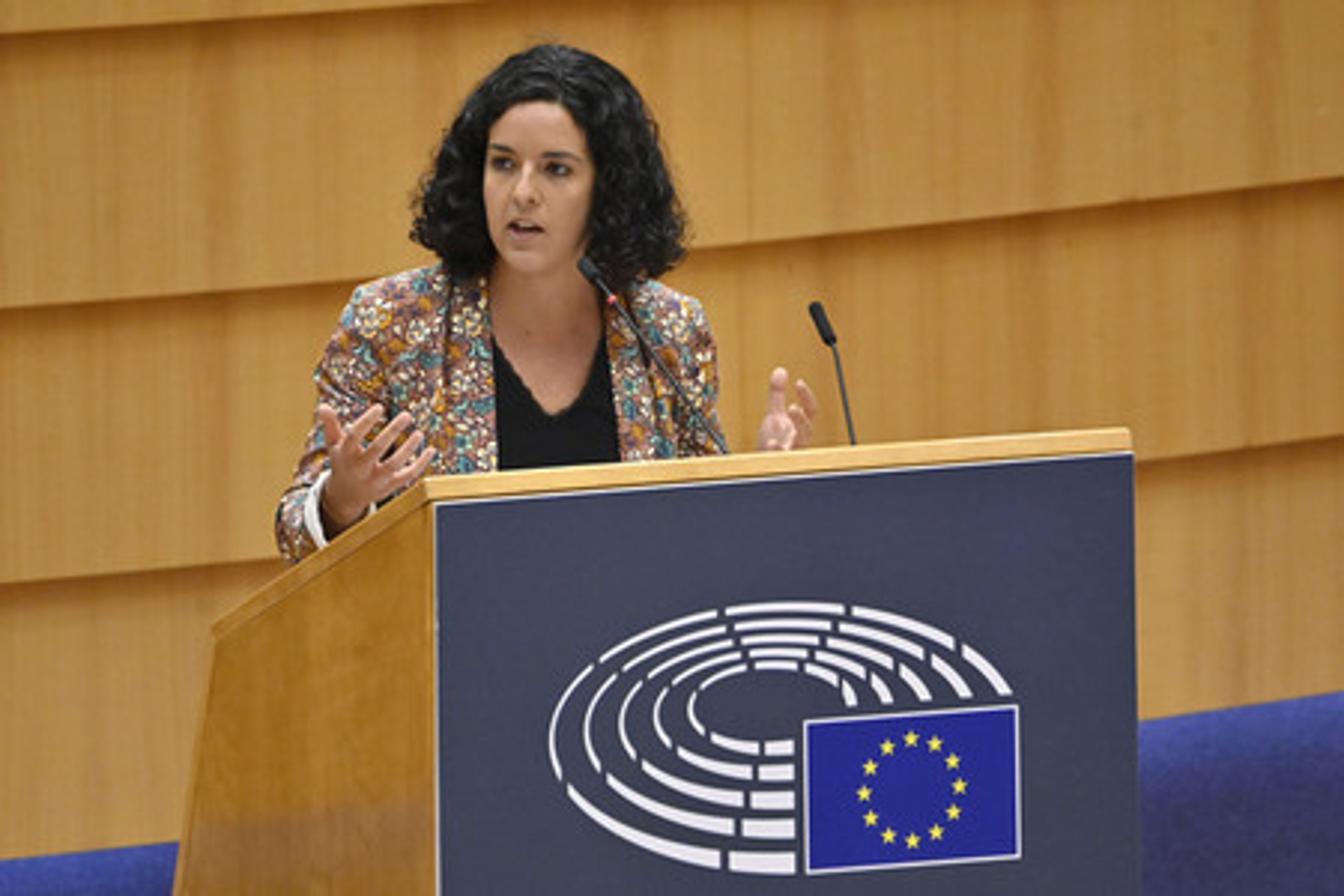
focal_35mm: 600
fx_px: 22398
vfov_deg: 2.3
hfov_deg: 3.4
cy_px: 448
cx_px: 672
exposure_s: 1/640
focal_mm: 600
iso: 5000
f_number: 6.3
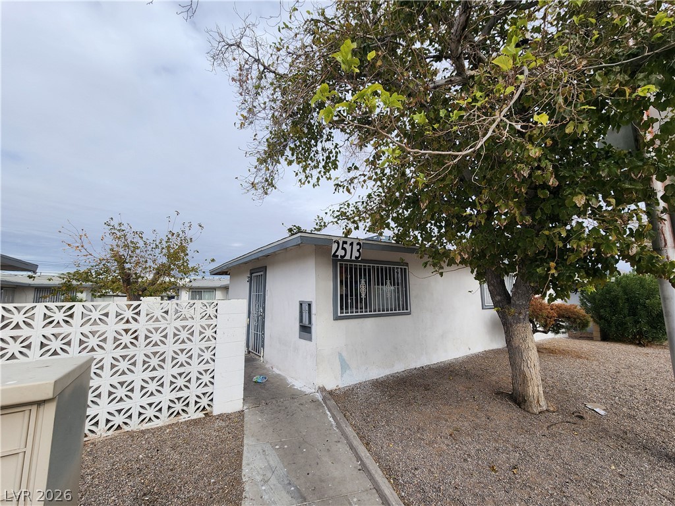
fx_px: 253
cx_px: 338
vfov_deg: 89.9
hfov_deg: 106.2
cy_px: 253
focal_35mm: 13
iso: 50
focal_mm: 2.2
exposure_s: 1/1799
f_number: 2.2
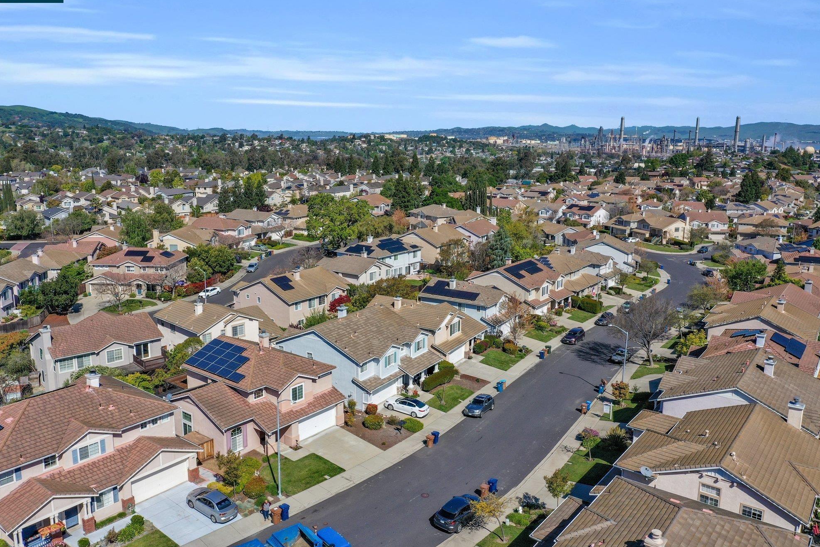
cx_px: 405
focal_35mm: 29
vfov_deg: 45.0
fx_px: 661
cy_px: 265
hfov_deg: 63.7
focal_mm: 10.26
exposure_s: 1/640
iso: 100
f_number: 6.3
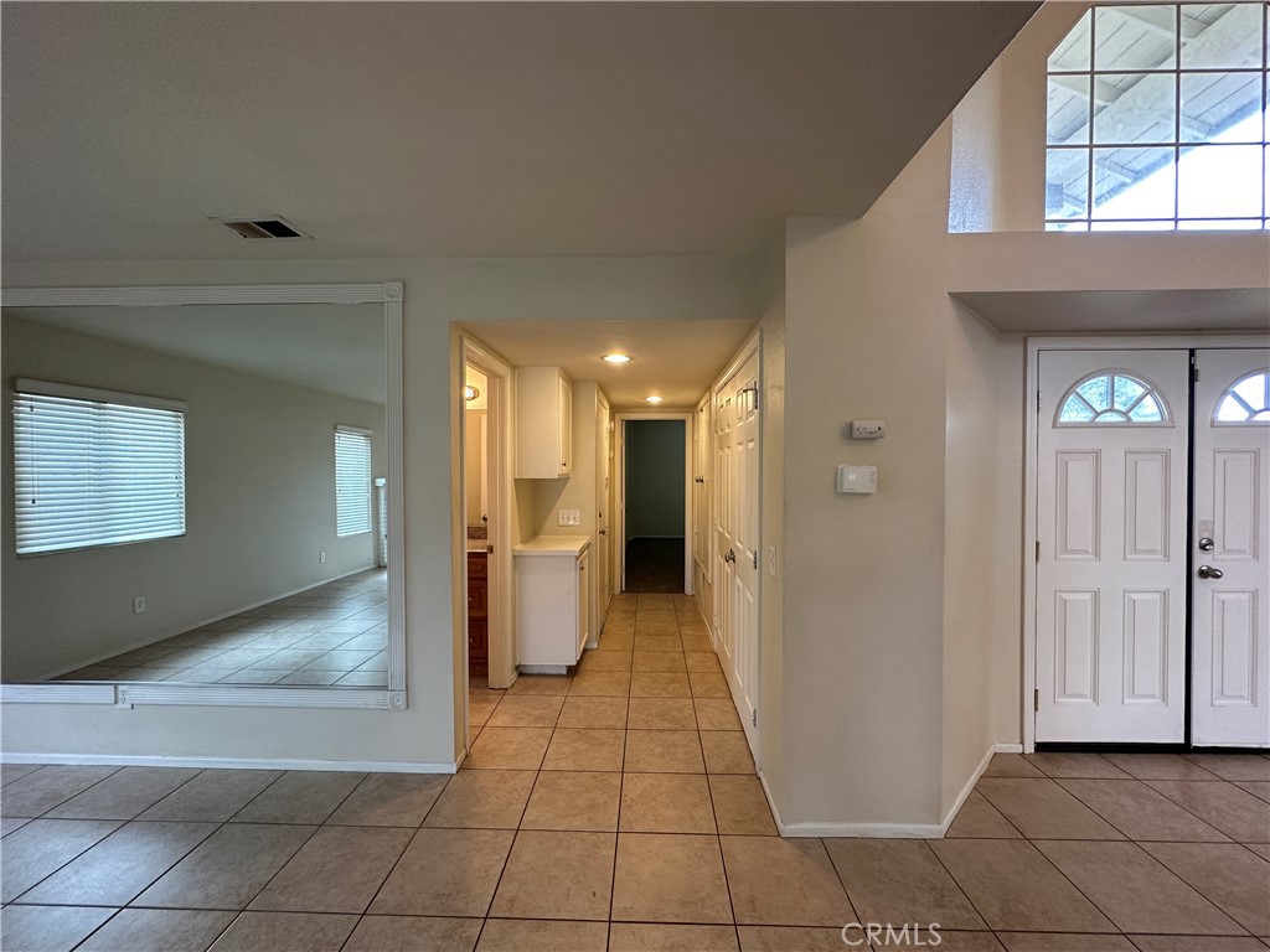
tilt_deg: -1.0
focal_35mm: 14
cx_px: 635
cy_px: 476
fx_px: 514
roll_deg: +0.0
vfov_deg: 85.7
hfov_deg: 102.1
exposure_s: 1/60
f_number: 2.2
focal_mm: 2.22
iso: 200
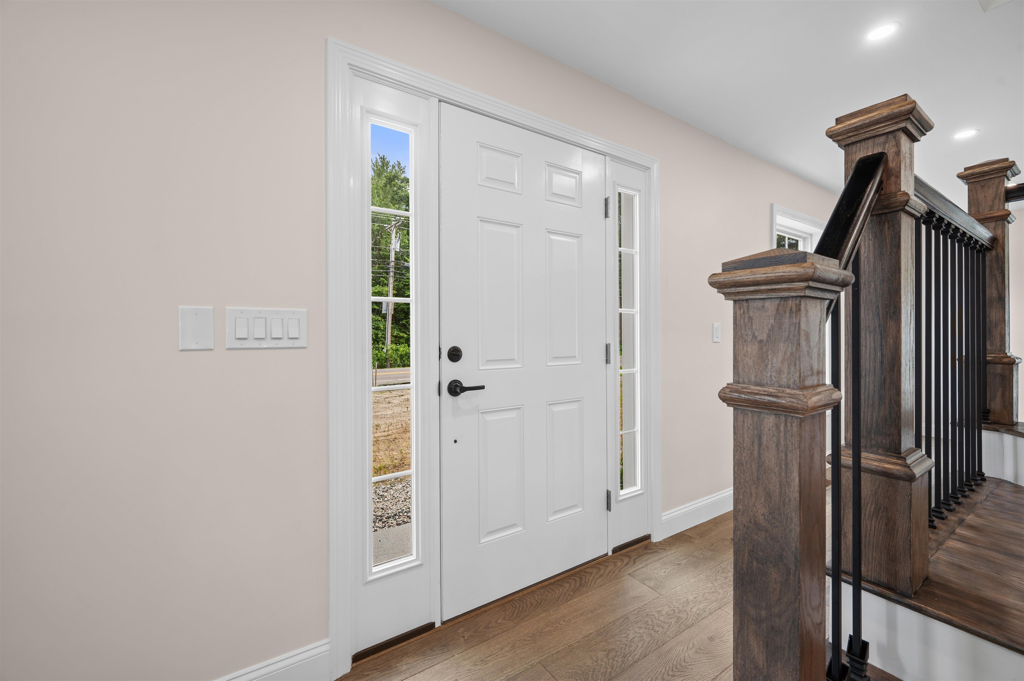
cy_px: 340
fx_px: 426
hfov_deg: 100.4
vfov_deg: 77.2
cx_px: 512
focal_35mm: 15
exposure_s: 1/1.25
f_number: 7.1
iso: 250
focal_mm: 15
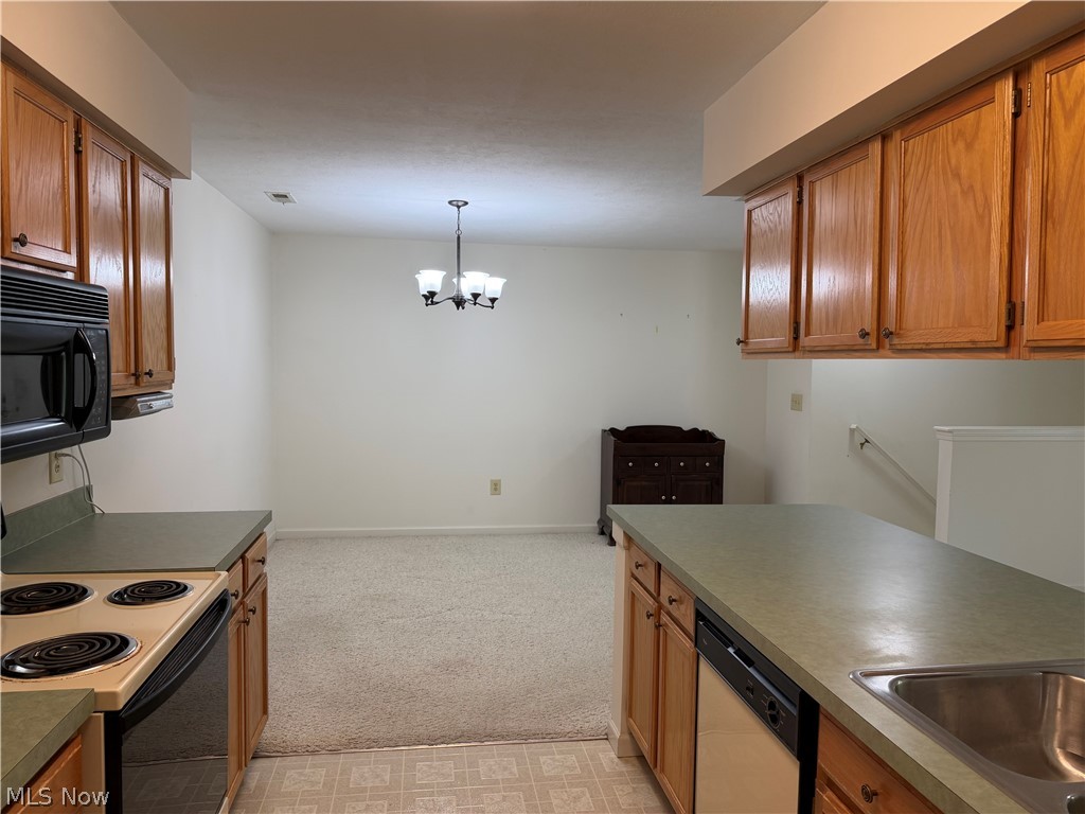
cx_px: 542
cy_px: 407
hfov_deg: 71.6
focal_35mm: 24
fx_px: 752
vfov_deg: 56.8
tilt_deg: -2.1
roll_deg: -0.6
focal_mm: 6.76
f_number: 1.78
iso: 125
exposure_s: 1/120
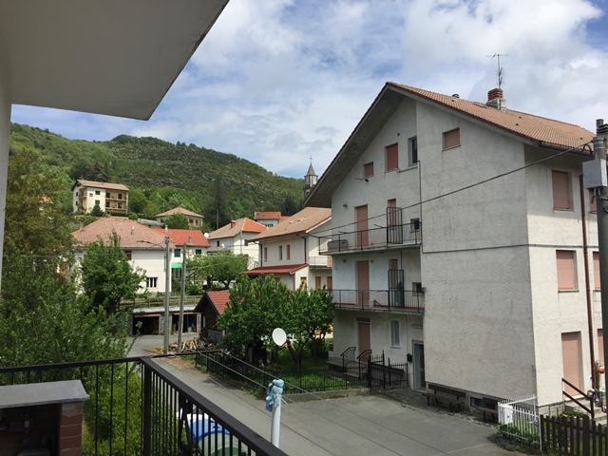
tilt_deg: +4.9
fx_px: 509
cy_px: 228
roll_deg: -1.4
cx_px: 304
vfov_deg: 48.2
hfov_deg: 61.7
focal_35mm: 29
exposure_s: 1/3049
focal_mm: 4.15
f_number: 2.2
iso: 32
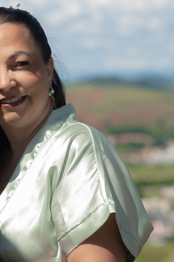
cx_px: -19
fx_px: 1442
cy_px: 128
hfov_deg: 6.9
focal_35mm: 199
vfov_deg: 10.3
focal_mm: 56
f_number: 2.5
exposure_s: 1/3200
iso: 160
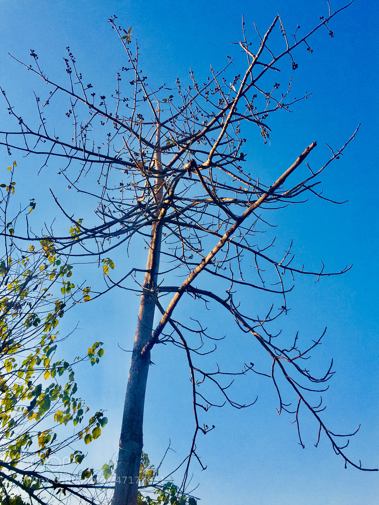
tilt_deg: +44.1
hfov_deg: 48.2
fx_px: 423
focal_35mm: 29
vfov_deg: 61.7
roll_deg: -0.6
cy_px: 252
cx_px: 190
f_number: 2.2
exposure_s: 1/1236
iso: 32
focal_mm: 4.15
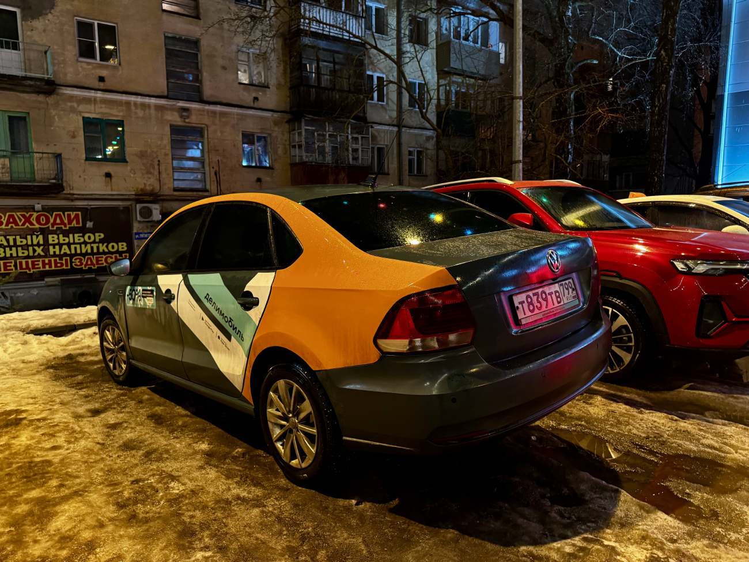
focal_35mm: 24
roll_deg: +0.4
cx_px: 374
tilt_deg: -6.9
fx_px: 519
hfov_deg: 71.6
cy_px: 281
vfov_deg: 56.8
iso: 800
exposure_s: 1/33
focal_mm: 6.76
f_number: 1.78
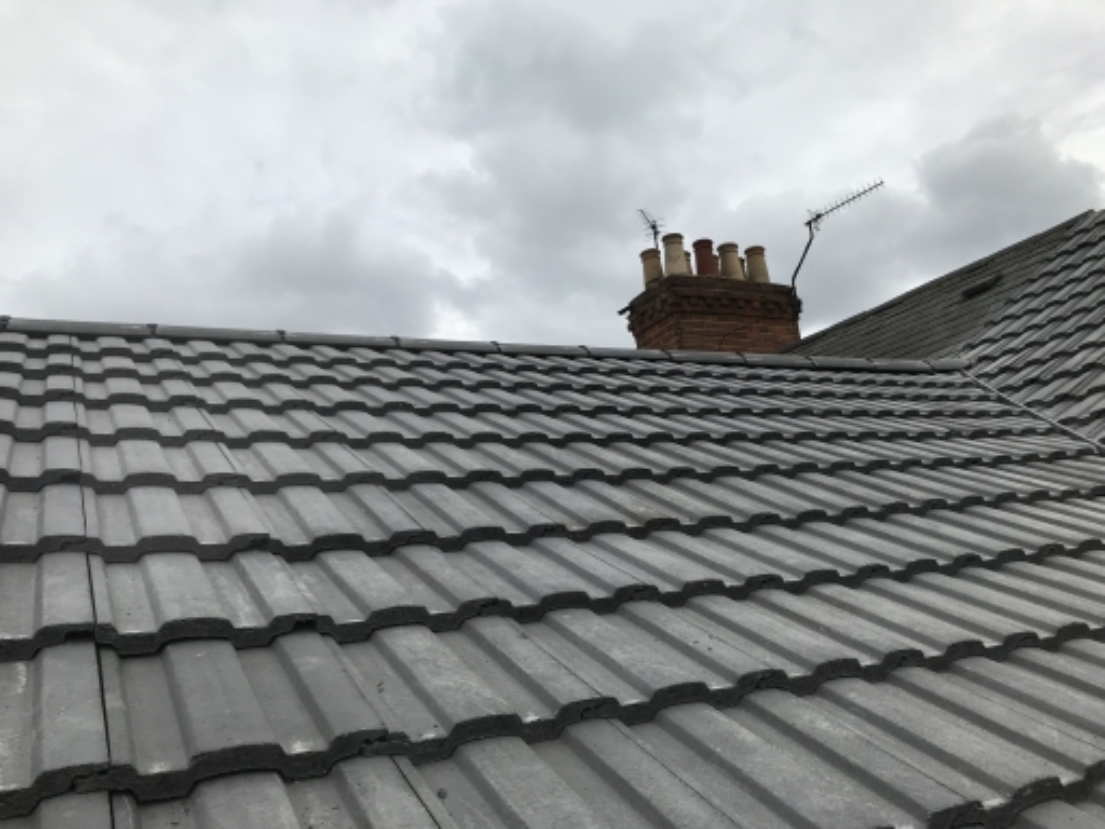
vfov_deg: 49.7
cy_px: 414
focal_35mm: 28
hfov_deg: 63.4
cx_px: 552
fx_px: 894
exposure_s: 1/4808
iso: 20
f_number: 1.8
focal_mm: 3.99
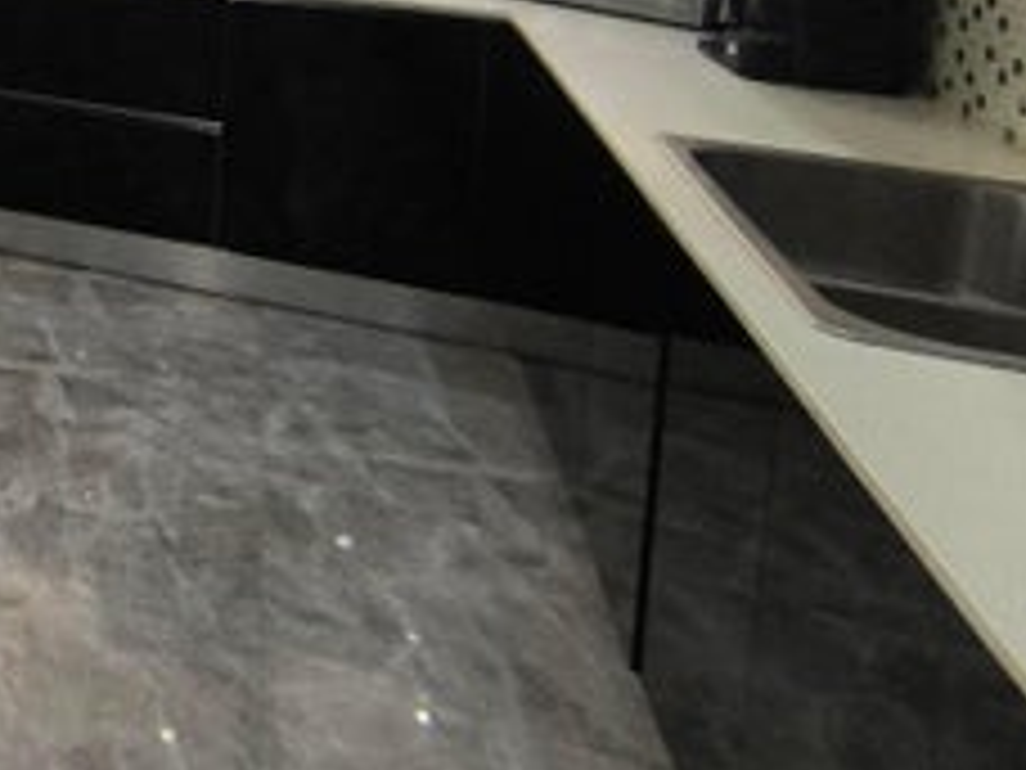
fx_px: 1334
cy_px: -194
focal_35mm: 45
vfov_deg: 27.6
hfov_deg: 30.6
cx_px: -378
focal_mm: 1.65
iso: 160
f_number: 2.2
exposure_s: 1/50
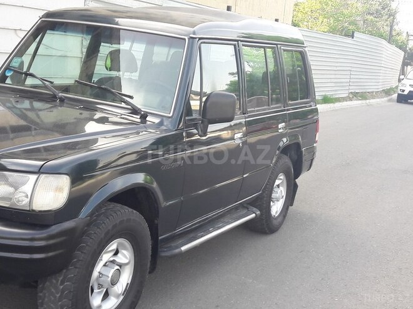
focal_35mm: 28
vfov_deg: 49.7
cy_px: 154
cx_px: 206
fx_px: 334
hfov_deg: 63.4
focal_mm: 3.7
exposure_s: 1/212
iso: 40
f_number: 1.9
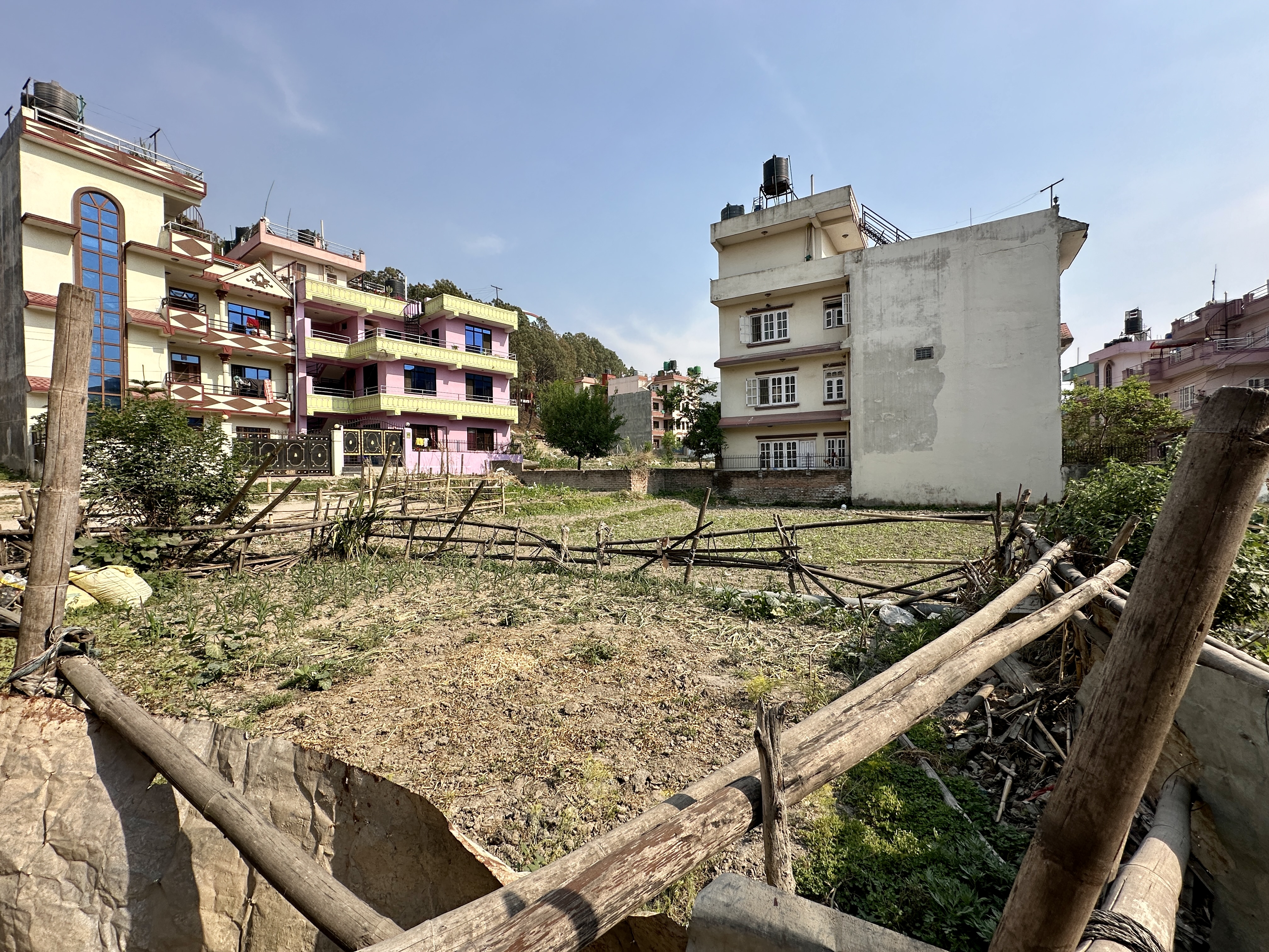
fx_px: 513
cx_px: 634
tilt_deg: -0.2
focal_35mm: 14
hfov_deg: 102.1
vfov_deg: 85.7
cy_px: 476
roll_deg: +0.6
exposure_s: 1/1531
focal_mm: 2.22
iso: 40
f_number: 2.2
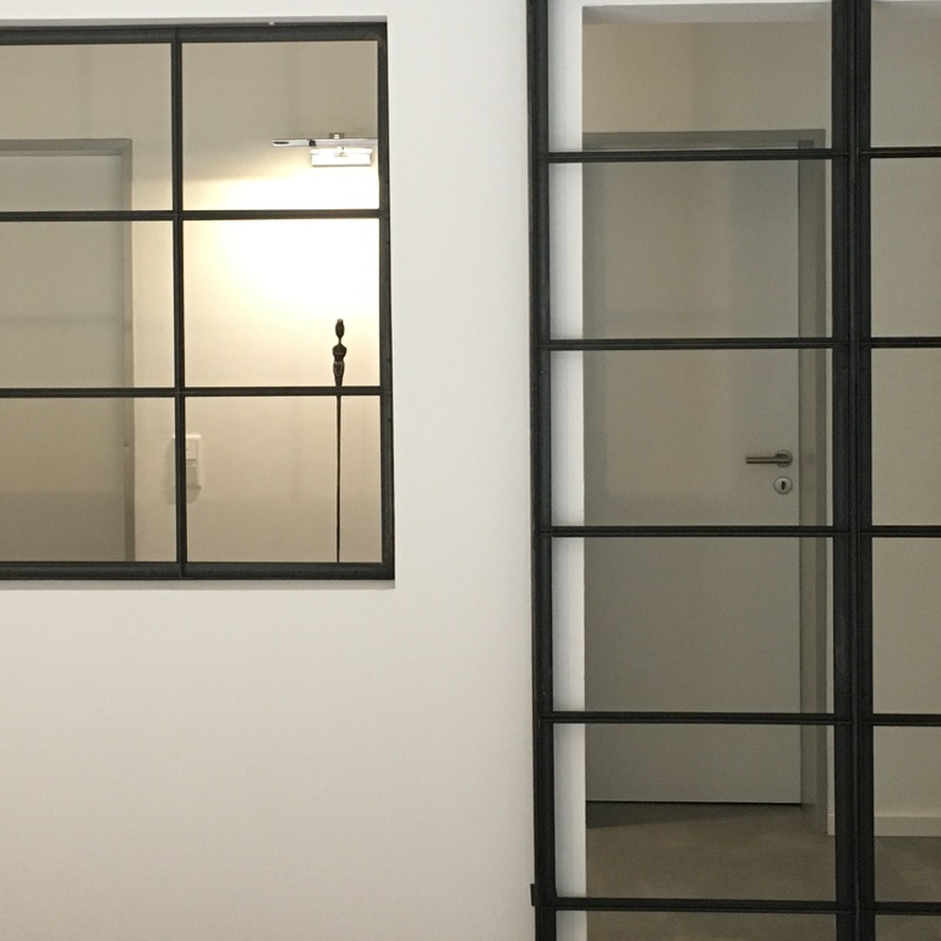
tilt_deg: -1.2
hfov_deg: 28.6
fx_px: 1845
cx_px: 400
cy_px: 323
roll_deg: +0.1
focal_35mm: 60
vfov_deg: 28.4
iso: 200
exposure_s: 1/20
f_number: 2.2
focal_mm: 4.15
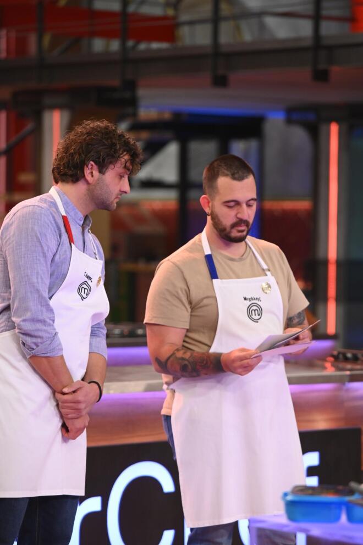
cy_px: 272
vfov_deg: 13.3
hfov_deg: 8.8
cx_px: 182
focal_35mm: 155
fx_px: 2347
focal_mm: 155
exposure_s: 1/200
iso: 3200
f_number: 4
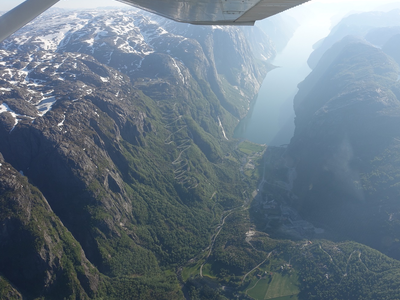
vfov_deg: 49.7
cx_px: 241
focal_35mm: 28
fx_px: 324
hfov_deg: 62.8
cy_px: 144
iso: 125
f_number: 5.6
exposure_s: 1/400
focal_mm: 8.8
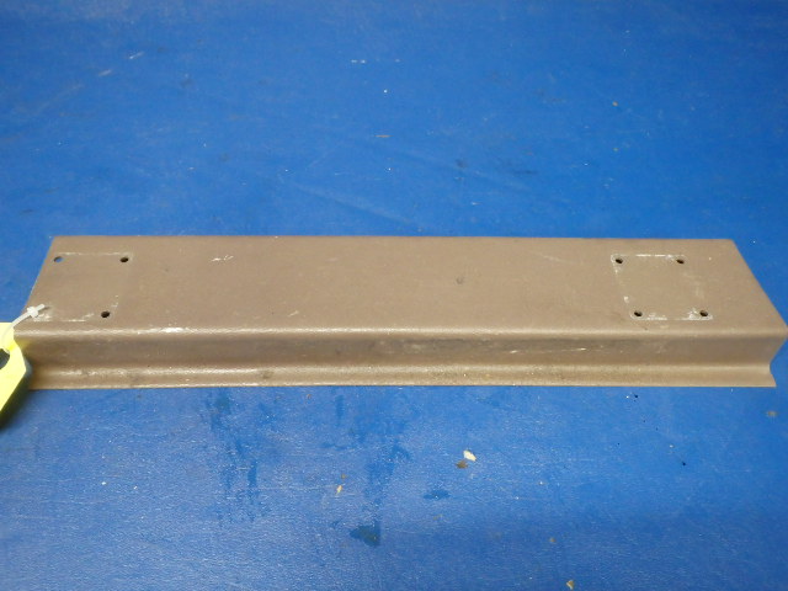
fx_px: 637
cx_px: 394
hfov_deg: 63.4
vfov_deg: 49.7
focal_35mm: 28
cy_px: 296
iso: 800
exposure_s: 1/30
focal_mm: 5
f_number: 3.9
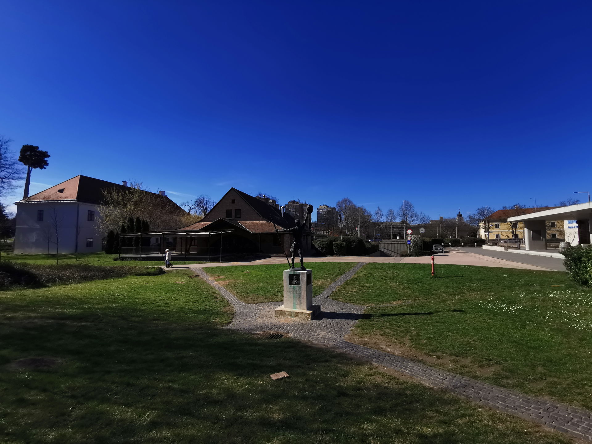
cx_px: 296
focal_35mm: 16
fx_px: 274
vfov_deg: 78.1
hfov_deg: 94.5
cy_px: 222
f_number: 2.2
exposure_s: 1/1946
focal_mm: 2.35
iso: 50
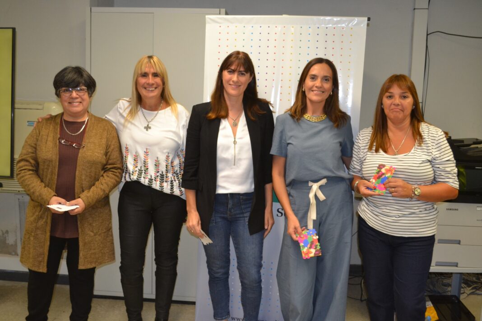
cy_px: 160
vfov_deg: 36.9
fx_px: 482
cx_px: 241
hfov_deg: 53.1
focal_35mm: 36
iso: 1250
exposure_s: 1/60
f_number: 4
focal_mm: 24
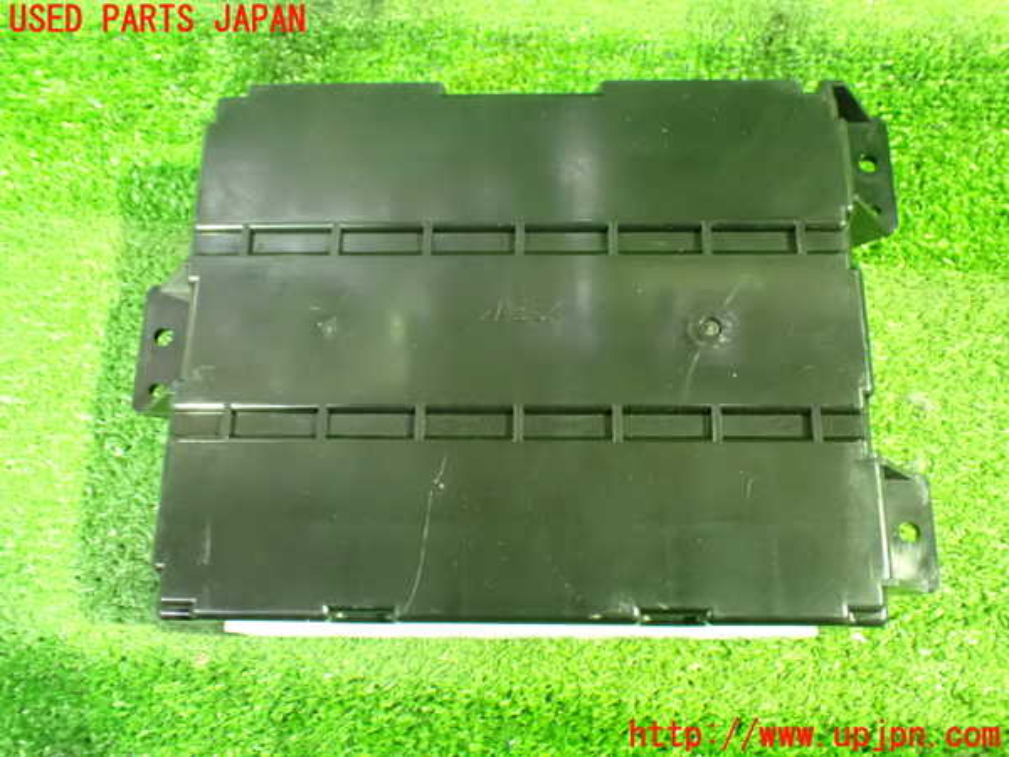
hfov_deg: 56.8
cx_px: 504
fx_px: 933
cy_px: 378
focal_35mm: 32
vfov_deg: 44.2
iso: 1600
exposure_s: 1/15
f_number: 2.4
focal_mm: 5.79
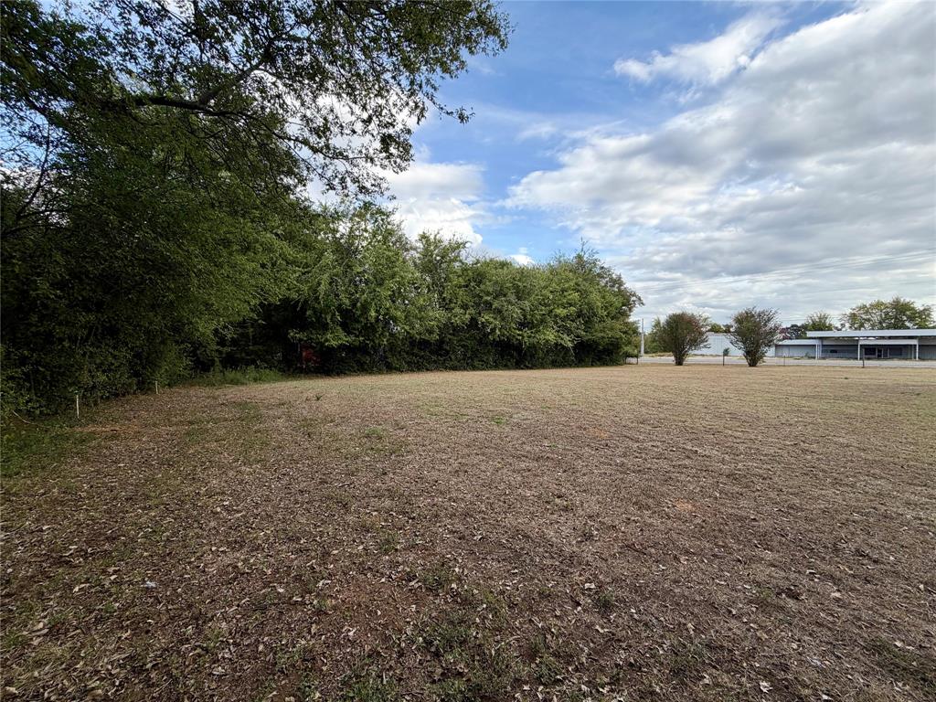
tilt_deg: -0.7
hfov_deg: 102.1
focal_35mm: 14
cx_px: 468
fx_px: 379
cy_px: 351
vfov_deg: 85.7
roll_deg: +0.7
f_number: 2.2
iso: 40
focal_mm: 2.22
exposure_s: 1/514
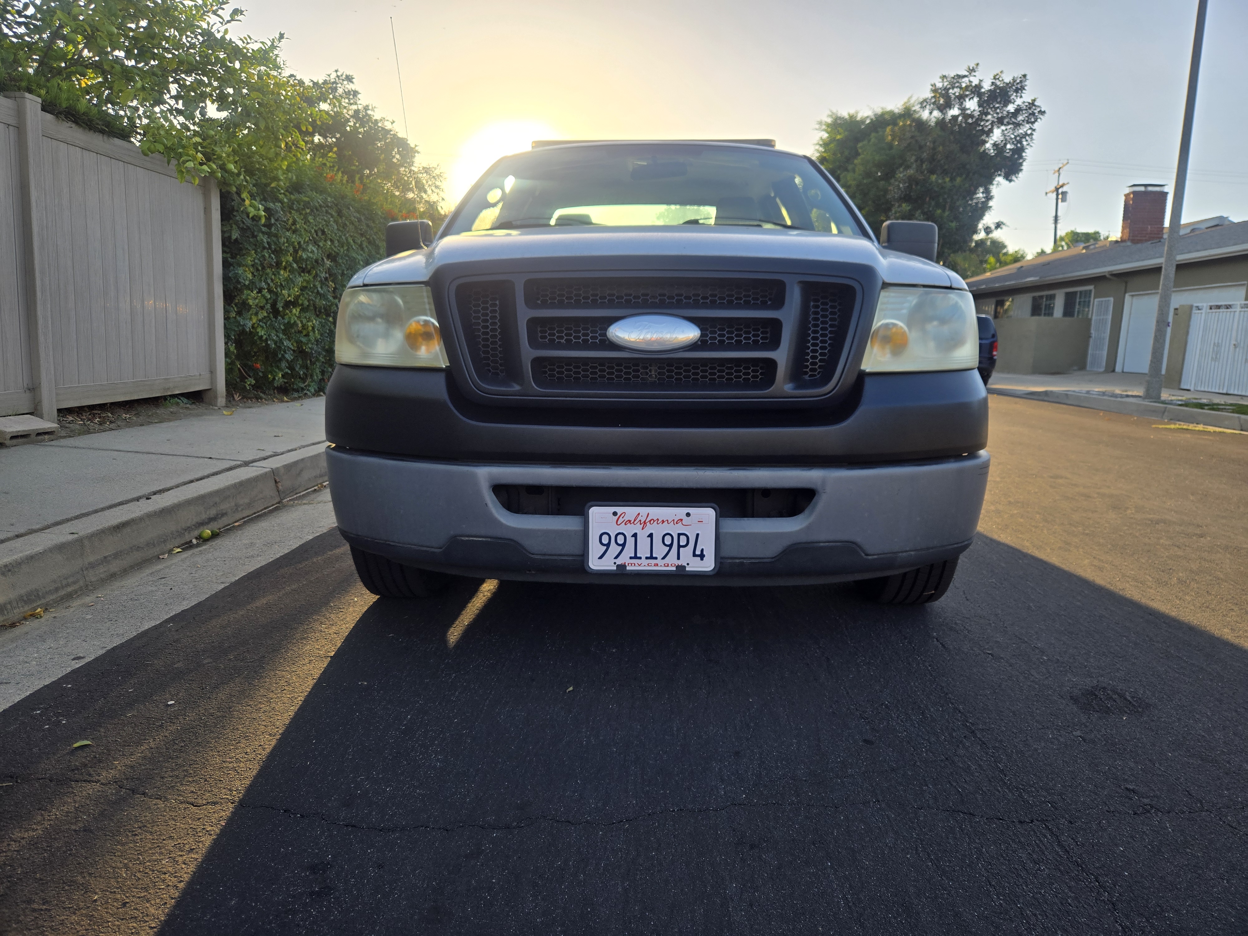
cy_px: 468
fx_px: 829
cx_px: 624
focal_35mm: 23
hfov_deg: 73.9
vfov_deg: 58.9
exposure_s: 1/765
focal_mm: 5.4
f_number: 1.8
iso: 25
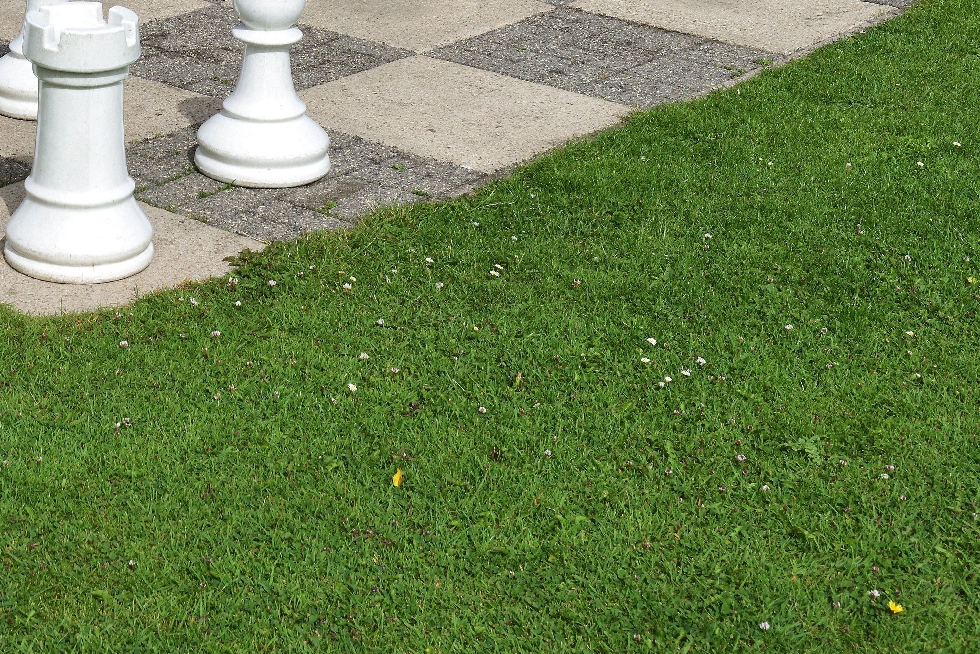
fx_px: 2315
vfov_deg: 15.5
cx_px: 66
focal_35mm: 85
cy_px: -138
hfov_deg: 23.2
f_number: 9
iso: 400
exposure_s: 1/250
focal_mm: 35
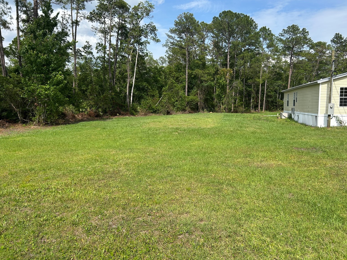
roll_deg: +1.4
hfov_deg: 65.3
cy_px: 127
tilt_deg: -5.2
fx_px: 271
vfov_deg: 51.4
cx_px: 172
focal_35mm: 27
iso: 50
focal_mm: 5.7
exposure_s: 1/3165
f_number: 1.5
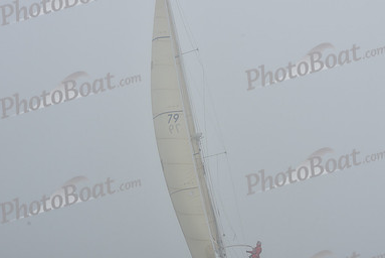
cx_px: 194
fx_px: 1263
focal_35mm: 118
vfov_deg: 11.6
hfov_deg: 17.3
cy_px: 131
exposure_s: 1/800
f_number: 10
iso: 250
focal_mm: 78
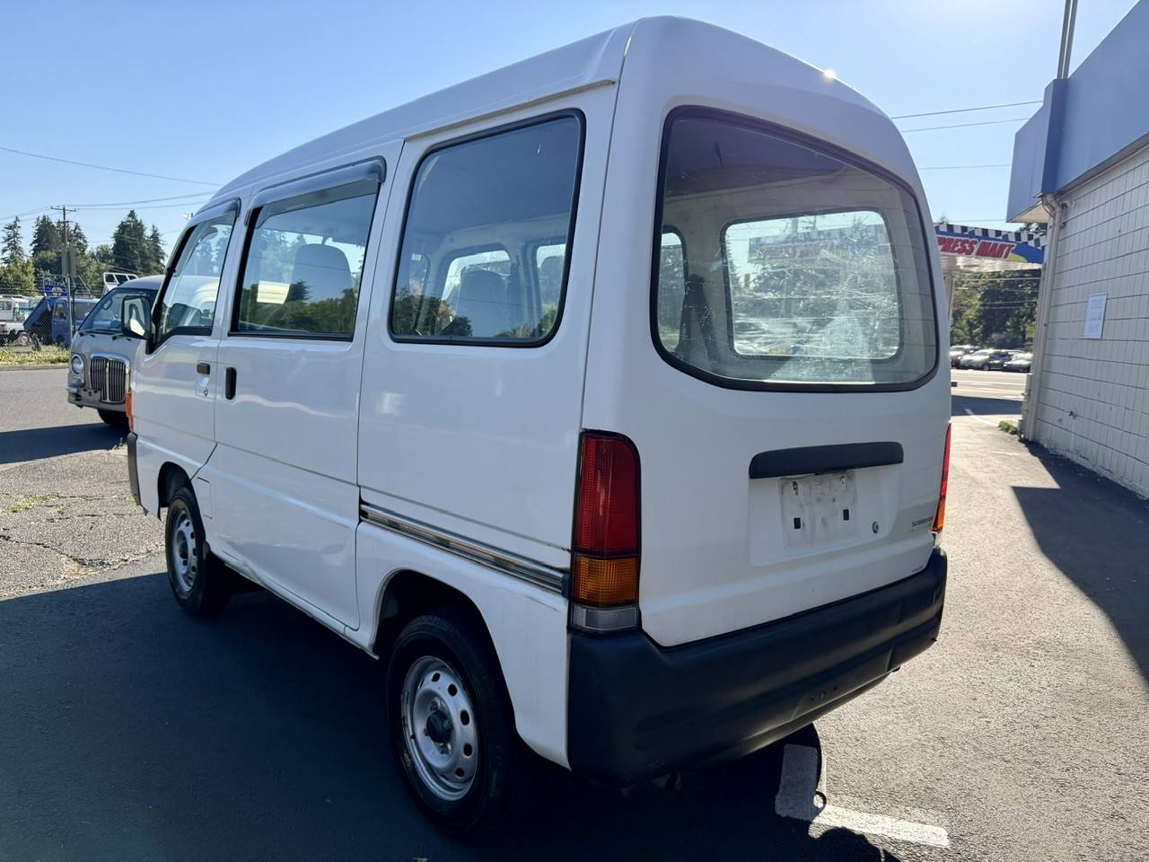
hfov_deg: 71.6
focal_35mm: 24
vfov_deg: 56.8
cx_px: 574
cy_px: 431
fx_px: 797
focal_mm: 6.76
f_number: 1.78
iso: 100
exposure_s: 1/3759
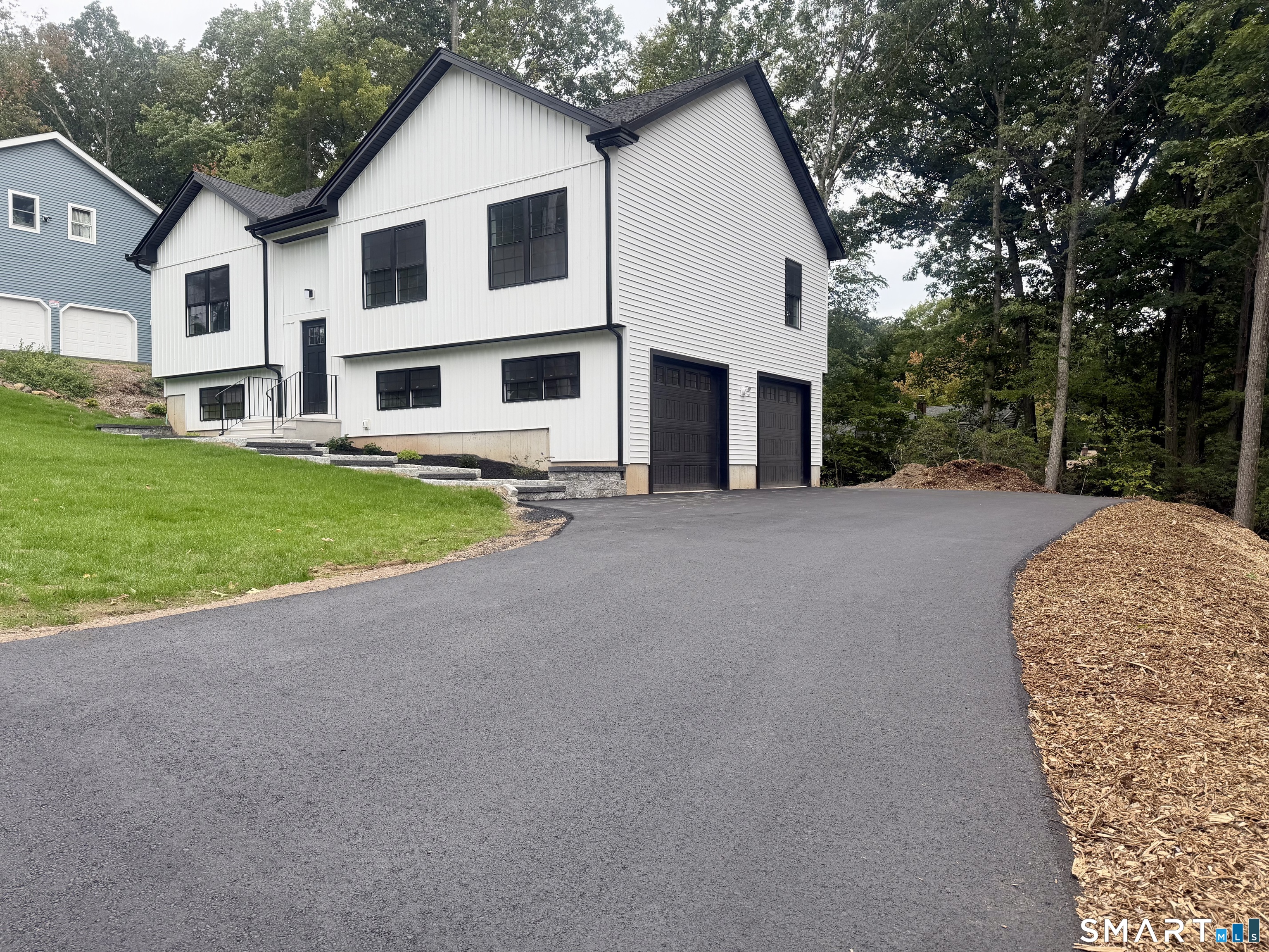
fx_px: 880
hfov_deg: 71.6
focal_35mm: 24
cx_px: 634
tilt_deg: -0.4
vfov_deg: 56.8
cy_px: 476
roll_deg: +0.6
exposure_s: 1/329
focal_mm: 6.76
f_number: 1.78
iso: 80
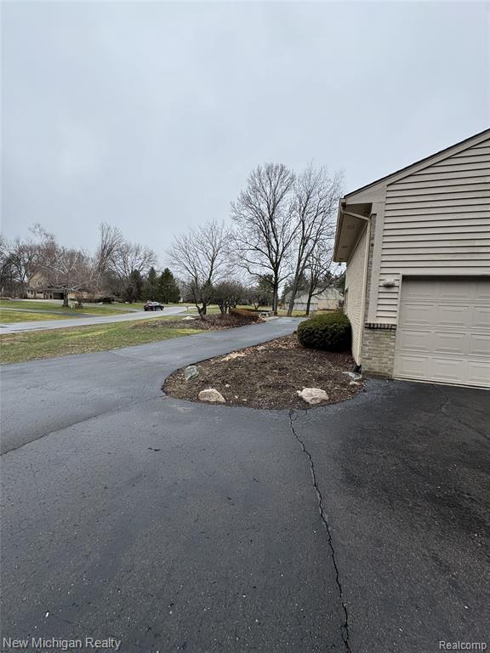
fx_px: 264
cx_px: 245
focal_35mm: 14
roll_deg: -1.3
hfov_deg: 85.7
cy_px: 326
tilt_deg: -6.3
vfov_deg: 102.1
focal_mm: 2.22
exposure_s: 1/476
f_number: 2.2
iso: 40
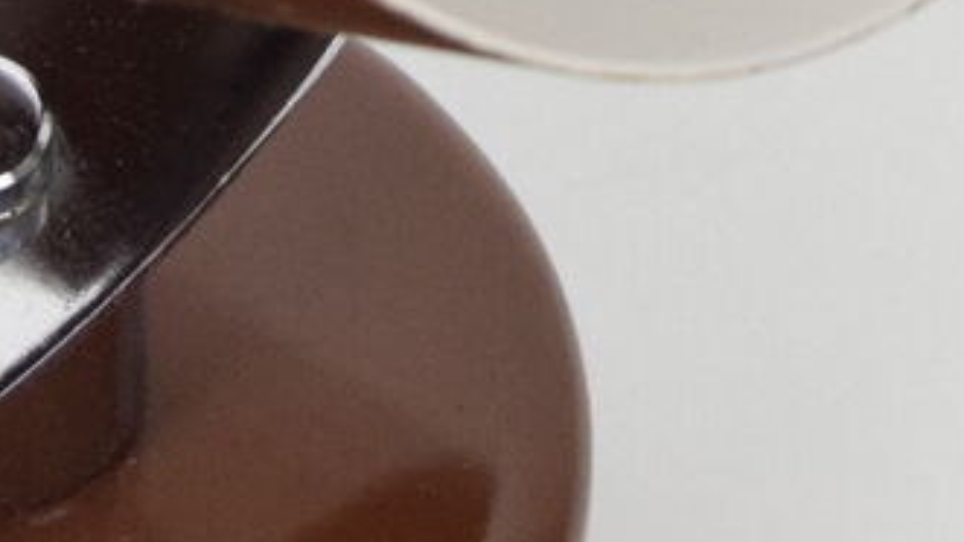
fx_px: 5827
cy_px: -468
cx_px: 20
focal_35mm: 228
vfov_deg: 5.2
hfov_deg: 9.4
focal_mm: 24
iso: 1600
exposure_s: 1/160
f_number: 8
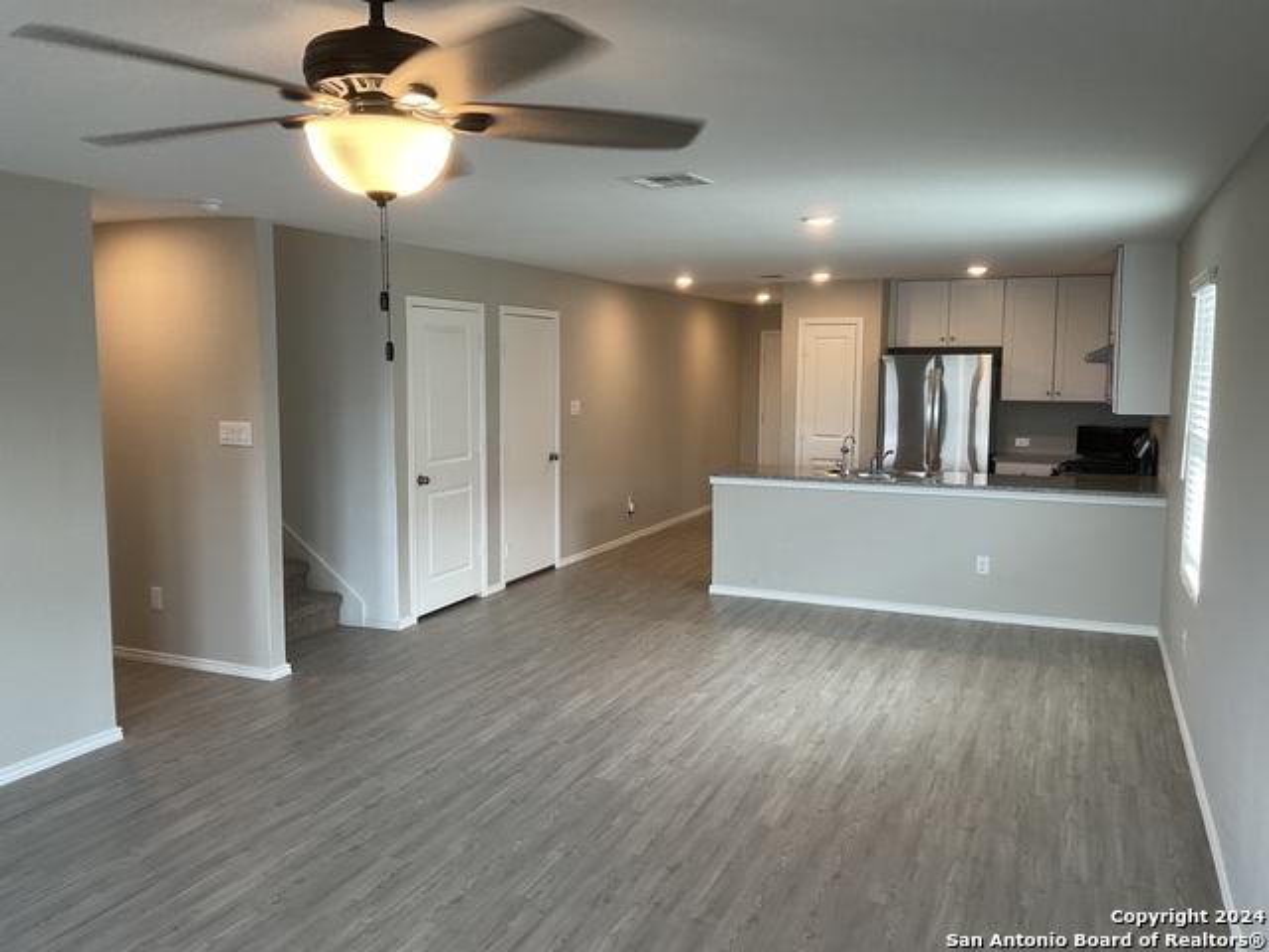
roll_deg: -0.8
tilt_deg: -6.4
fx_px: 1063
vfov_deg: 48.2
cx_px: 634
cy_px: 476
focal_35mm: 29
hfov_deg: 61.7
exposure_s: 1/60
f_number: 1.8
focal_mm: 3
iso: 40
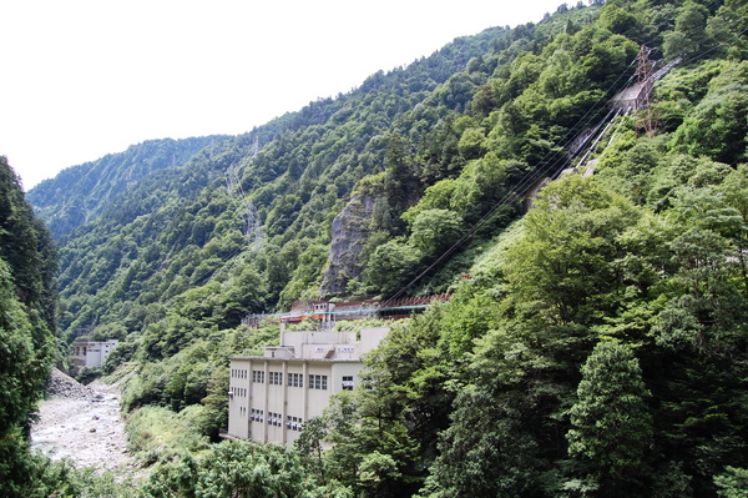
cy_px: 249
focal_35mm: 27
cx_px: 374
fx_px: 561
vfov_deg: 47.9
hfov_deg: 67.4
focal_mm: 18
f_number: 6.3
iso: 200
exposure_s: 1/160
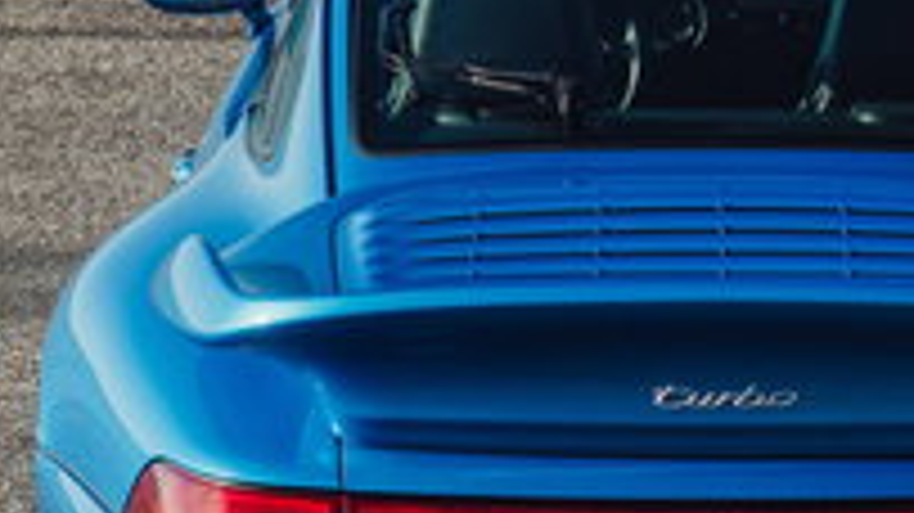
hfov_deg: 11.6
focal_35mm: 185
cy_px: -214
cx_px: 707
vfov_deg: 6.5
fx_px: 4482
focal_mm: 35
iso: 100
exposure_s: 1/200
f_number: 7.1
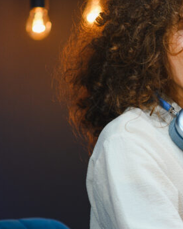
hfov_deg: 6.4
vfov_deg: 8.1
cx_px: 284
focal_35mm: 237
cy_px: 103
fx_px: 1602
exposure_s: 1/160
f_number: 2
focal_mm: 85
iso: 400
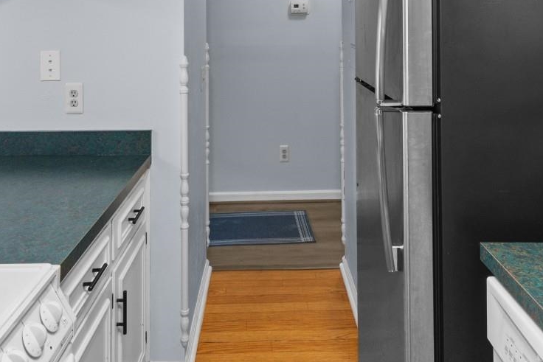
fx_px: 498
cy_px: 10
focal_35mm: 33
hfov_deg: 57.2
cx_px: 263
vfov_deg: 36.4
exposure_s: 1/4
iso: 100
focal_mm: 10
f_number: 4.5
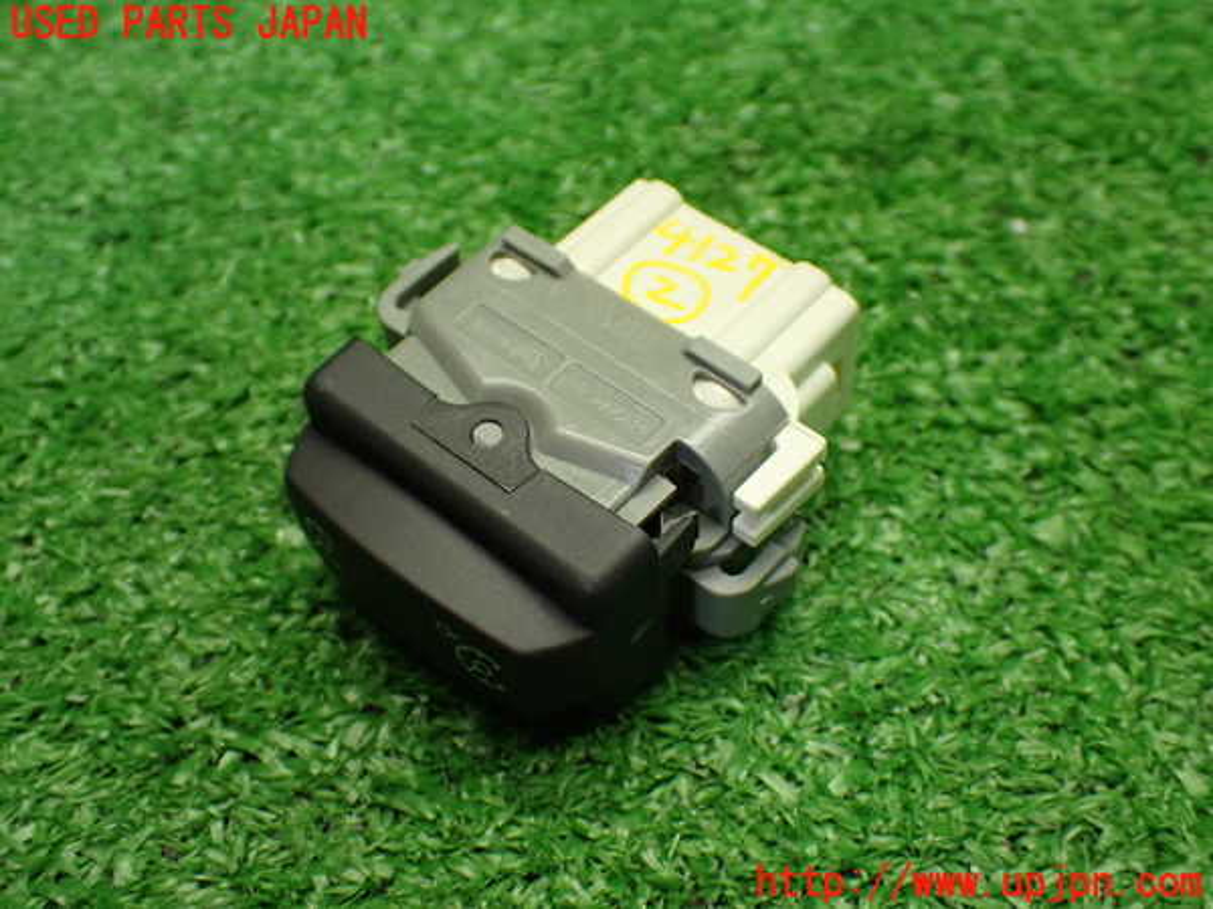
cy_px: 454
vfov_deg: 32.9
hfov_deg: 42.9
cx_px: 606
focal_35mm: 44
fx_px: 1542
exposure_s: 1/125
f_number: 2.9
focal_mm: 7.84
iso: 800
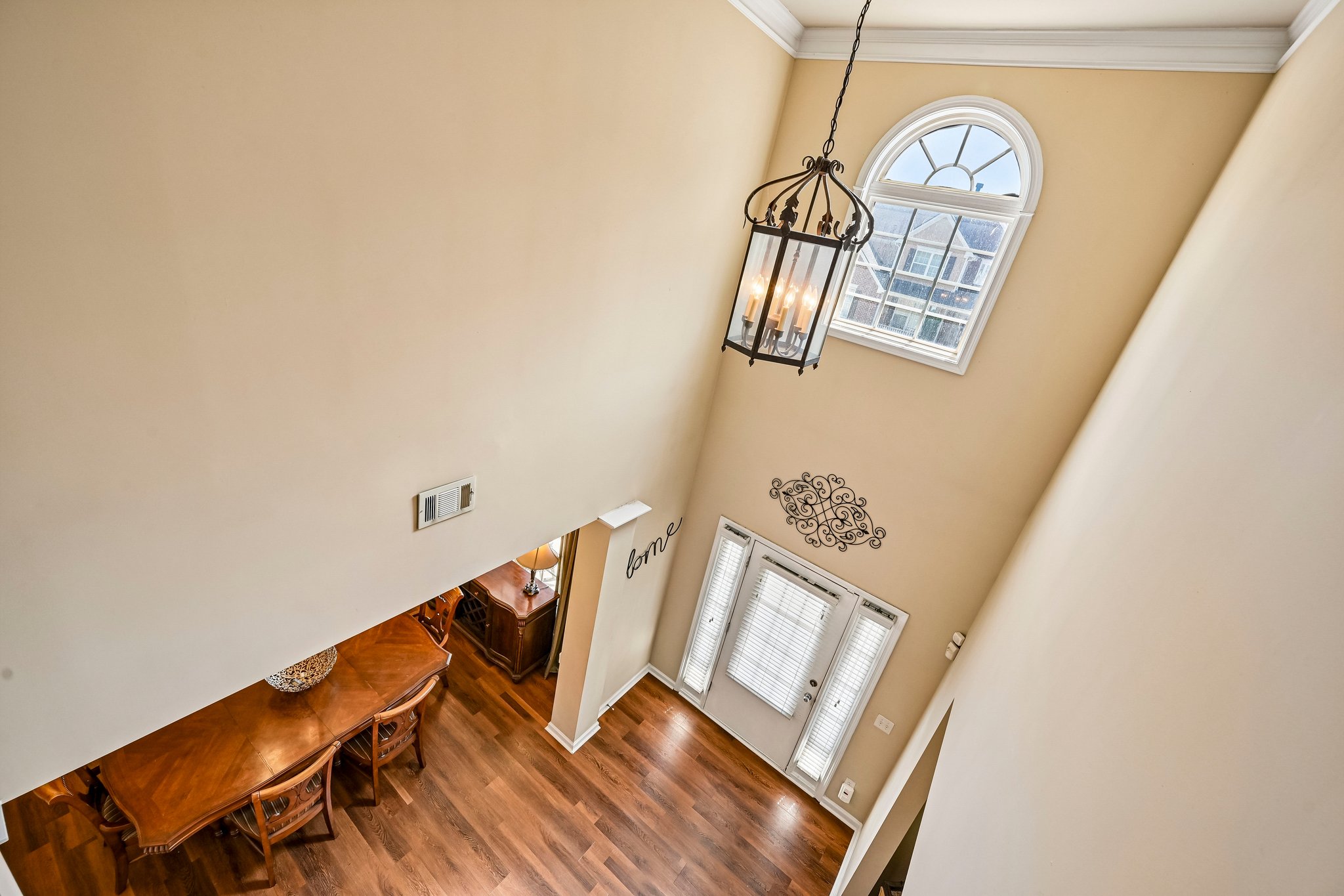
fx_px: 523
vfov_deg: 81.2
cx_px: 672
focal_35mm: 14
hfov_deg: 104.3
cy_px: 448
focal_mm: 14
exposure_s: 1/30
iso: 100
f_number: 8
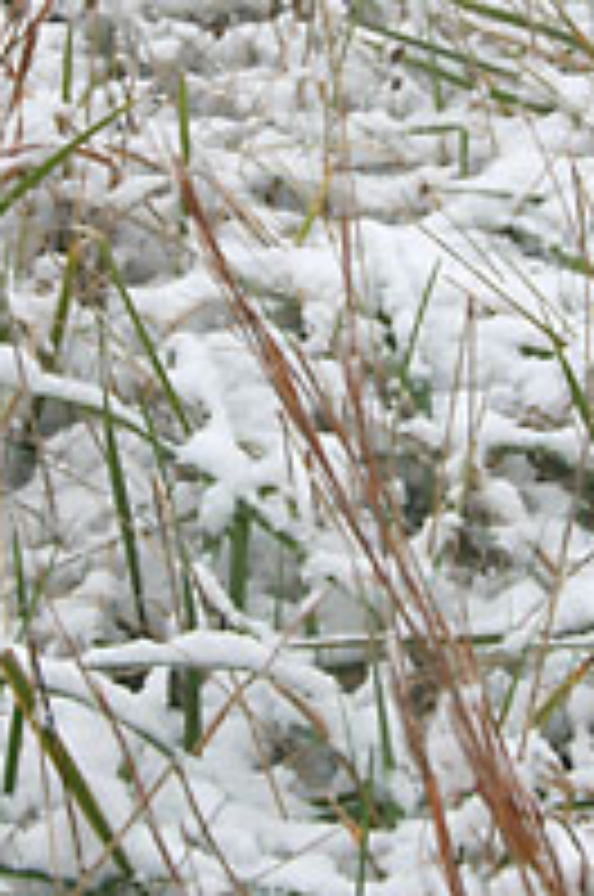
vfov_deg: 19.1
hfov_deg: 13.0
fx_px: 2608
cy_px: 81
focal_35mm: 105
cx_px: 338
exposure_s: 1/250
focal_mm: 24
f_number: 5
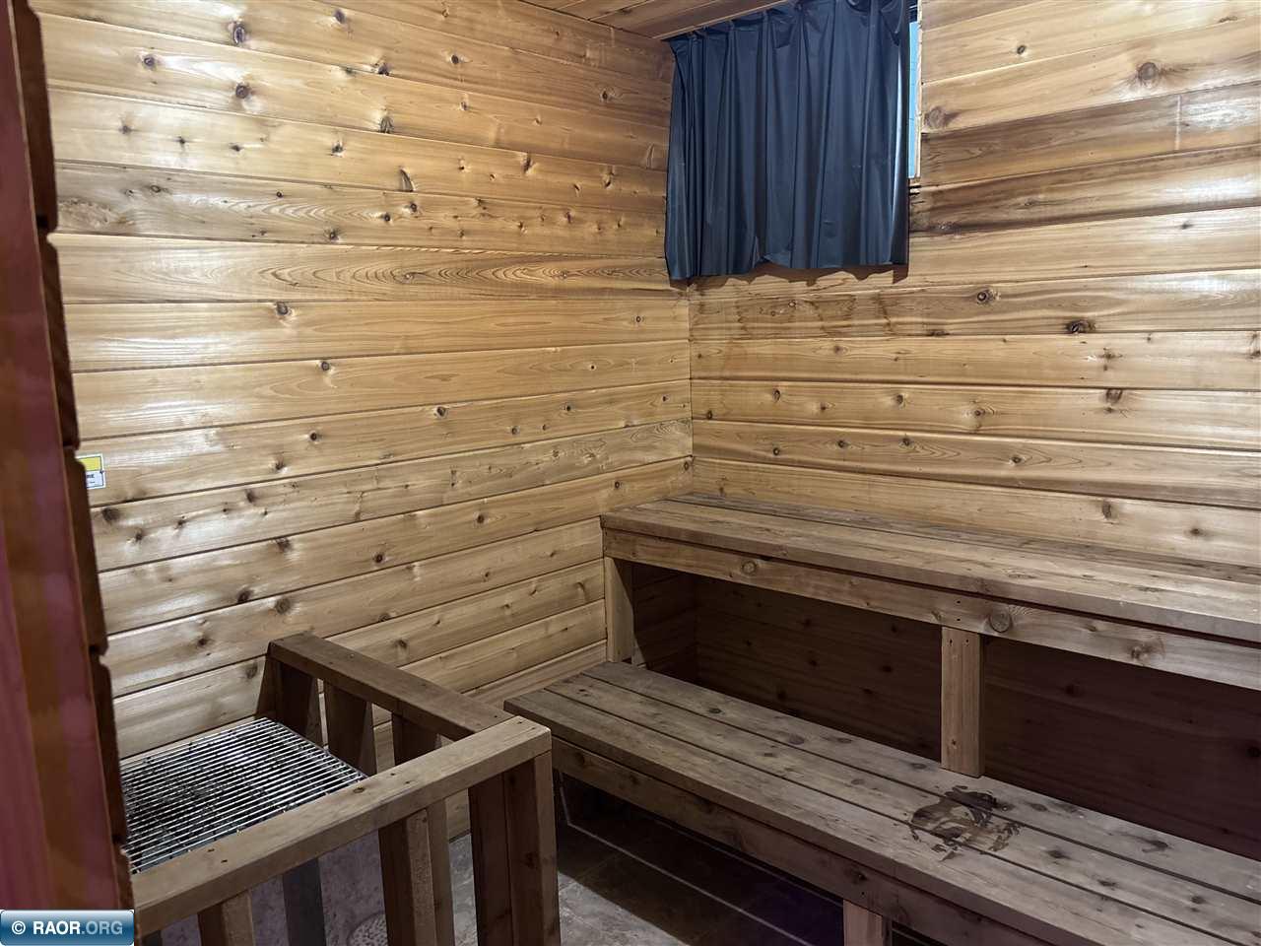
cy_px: 473
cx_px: 630
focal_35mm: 26
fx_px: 947
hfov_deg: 67.3
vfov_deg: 53.1
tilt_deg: -9.2
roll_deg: +1.6
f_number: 1.6
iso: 500
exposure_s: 1/30
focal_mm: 5.96
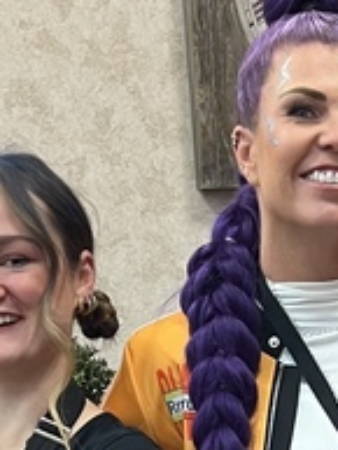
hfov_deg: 10.6
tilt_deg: -13.1
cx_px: 359
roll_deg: +3.0
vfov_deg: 13.0
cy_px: 786
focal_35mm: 138
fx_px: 1795
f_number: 1.5
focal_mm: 5.7
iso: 125
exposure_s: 1/60
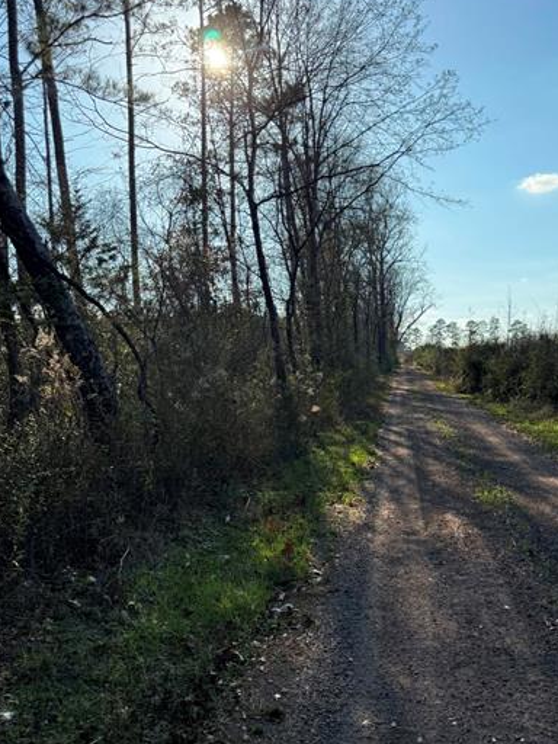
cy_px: 468
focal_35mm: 36
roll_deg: +2.5
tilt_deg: -7.1
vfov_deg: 50.8
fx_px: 774
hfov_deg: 39.6
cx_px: 320
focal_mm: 6.76
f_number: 1.78
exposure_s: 1/5319
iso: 100
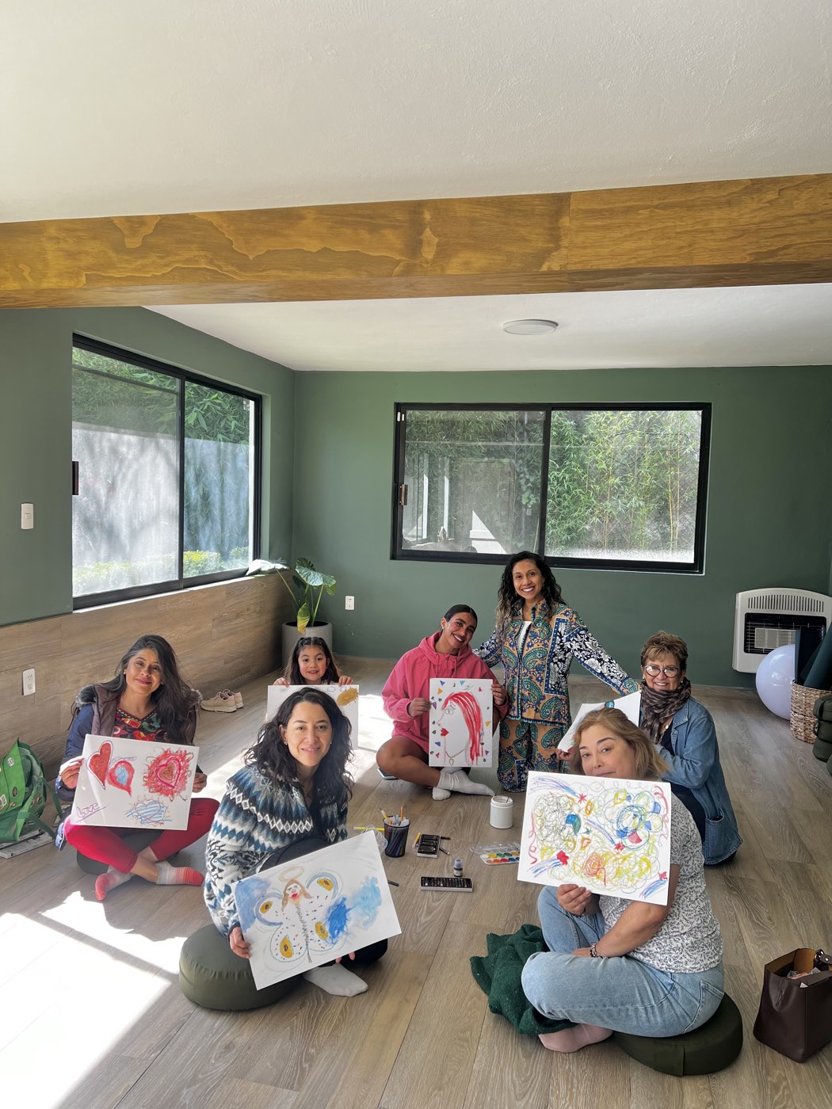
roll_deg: -1.2
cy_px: 554
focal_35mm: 26
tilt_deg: -3.3
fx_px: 833
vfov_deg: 67.3
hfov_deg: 53.1
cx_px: 416
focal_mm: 5.7
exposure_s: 1/121
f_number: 1.5
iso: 50
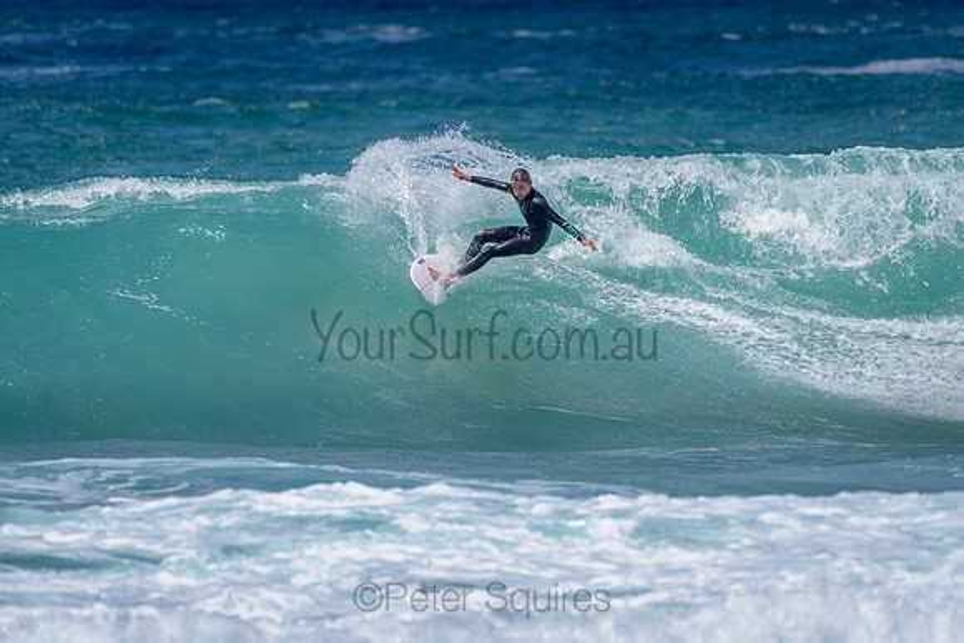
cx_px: 513
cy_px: 252
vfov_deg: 2.2
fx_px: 16452
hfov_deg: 3.4
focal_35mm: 614
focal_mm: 500
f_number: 5.6
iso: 72
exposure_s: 1/2000
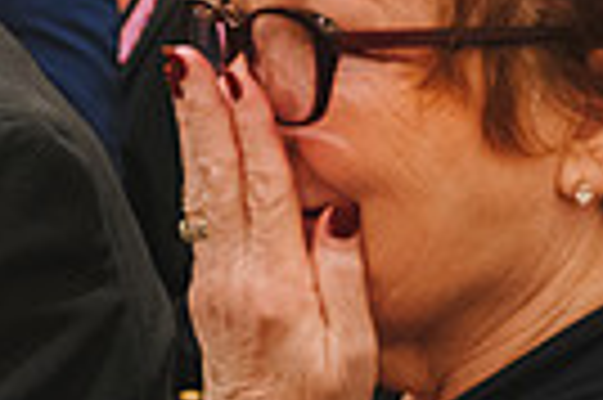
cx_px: 472
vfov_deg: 13.1
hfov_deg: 19.5
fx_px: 1740
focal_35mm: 104
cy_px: 272
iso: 2500
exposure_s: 1/160
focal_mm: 24
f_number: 3.5
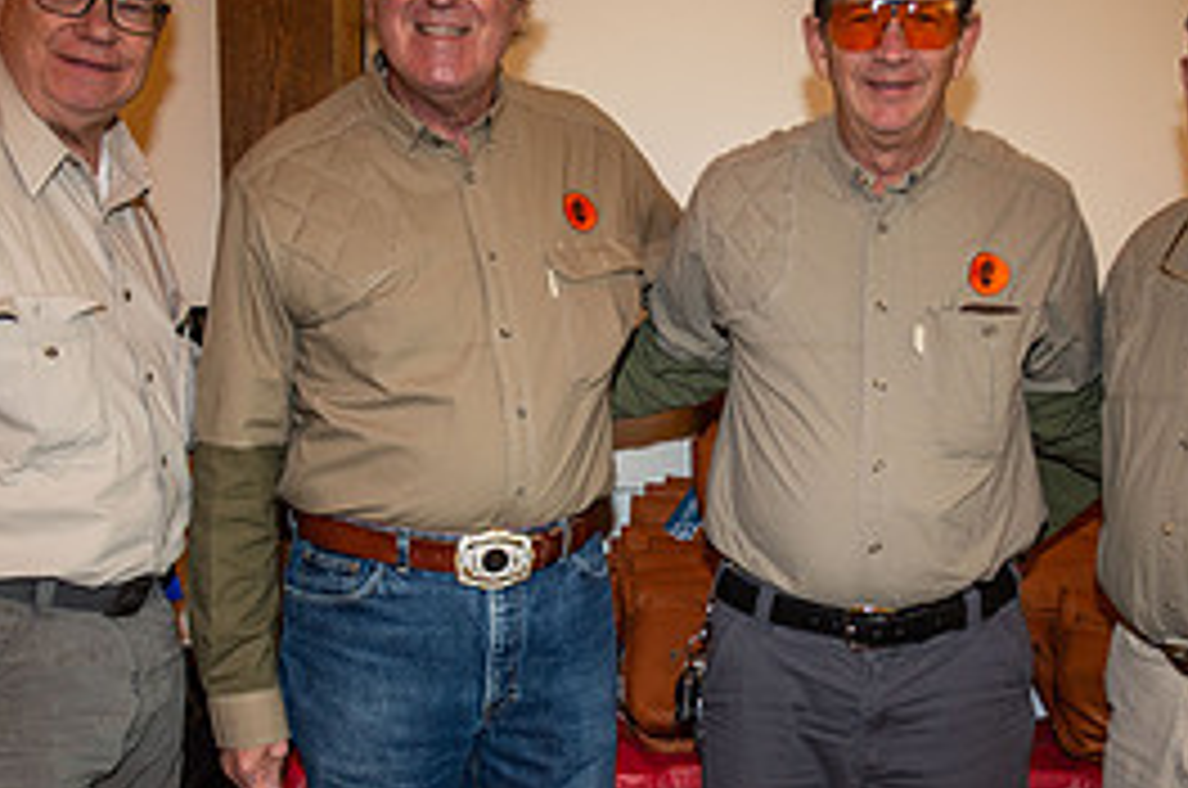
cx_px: 644
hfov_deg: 44.5
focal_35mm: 44
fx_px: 1449
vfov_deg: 30.2
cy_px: 527
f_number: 3.5
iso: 640
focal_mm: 20
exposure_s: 1/125
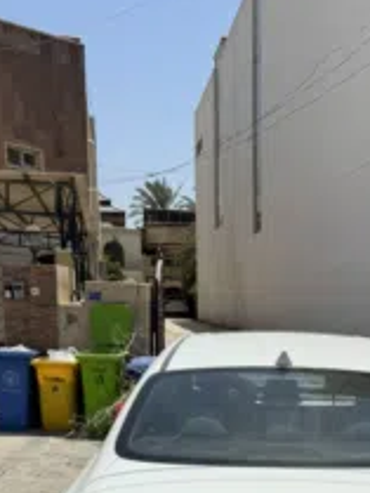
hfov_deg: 30.9
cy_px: 413
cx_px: 290
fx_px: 655
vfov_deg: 39.2
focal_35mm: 46
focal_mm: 6.76
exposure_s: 1/7092
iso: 80
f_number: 1.78
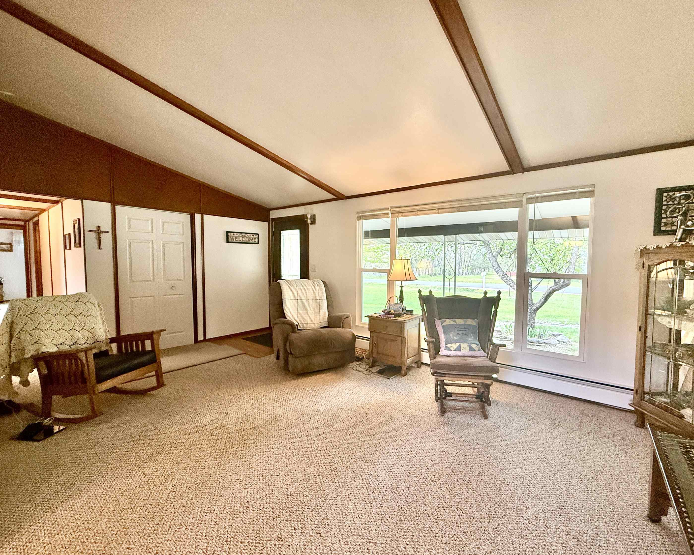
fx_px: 308
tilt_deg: -3.2
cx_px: 377
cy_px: 280
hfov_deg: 96.6
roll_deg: -0.2
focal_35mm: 15
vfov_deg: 84.0
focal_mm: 2.22
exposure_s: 1/120
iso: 250
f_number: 2.2
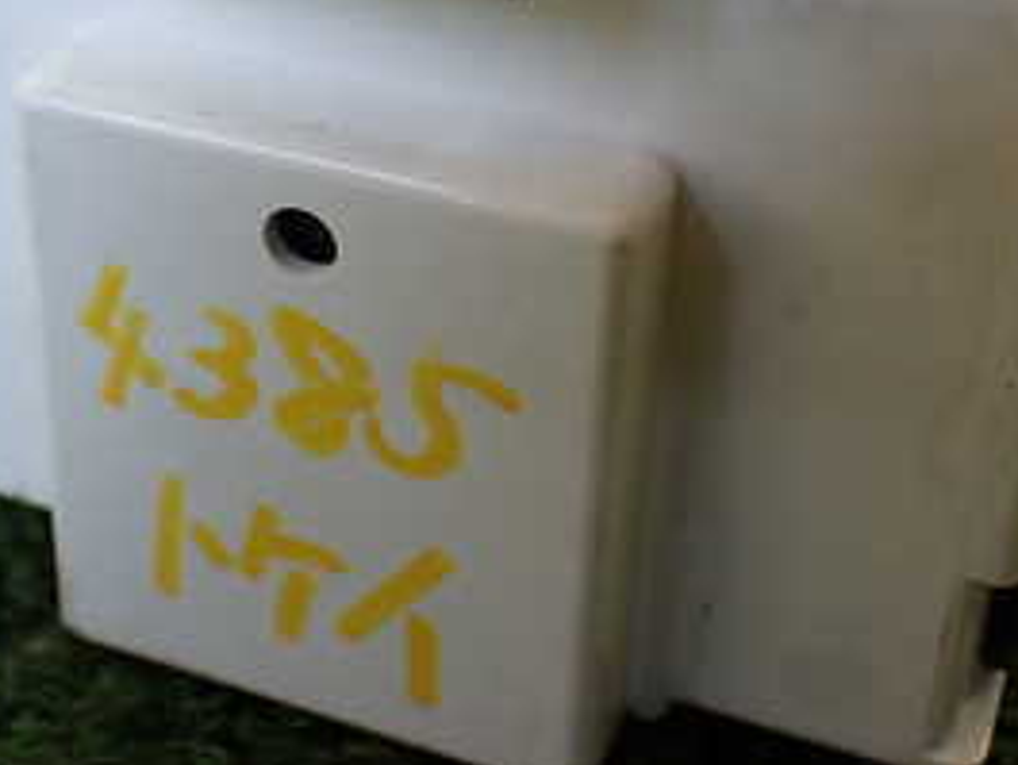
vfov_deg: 21.4
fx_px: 2001
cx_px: 426
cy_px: 177
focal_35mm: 68
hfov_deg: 28.5
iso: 160
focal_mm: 5.4
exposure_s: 1/125
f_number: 2.3
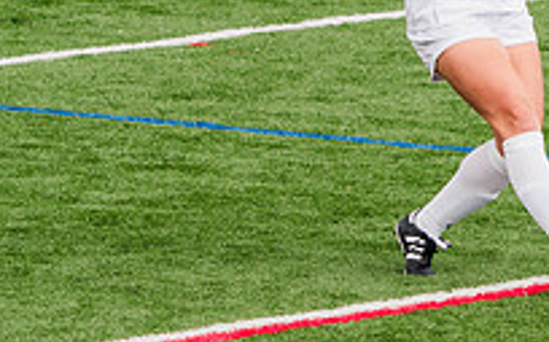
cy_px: -61
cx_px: 491
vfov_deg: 1.4
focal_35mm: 947
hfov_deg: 2.2
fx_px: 14153
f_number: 5.6
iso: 640
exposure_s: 1/1600
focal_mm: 261
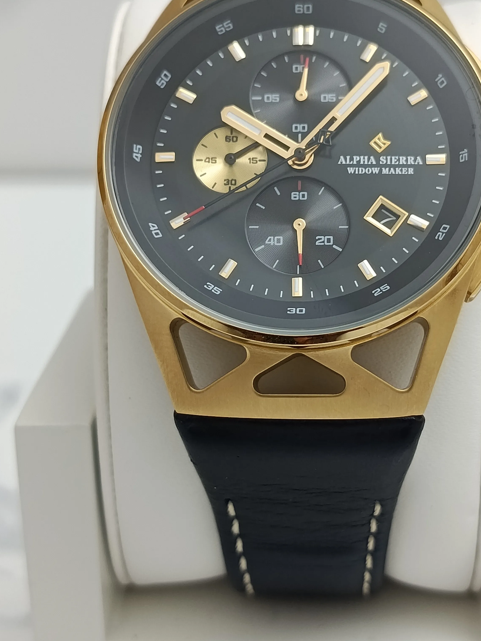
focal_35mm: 63
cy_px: 285
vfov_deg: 30.7
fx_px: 1167
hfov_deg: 23.2
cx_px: 299
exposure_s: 1/100
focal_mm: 5.24
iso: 473
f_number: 1.7
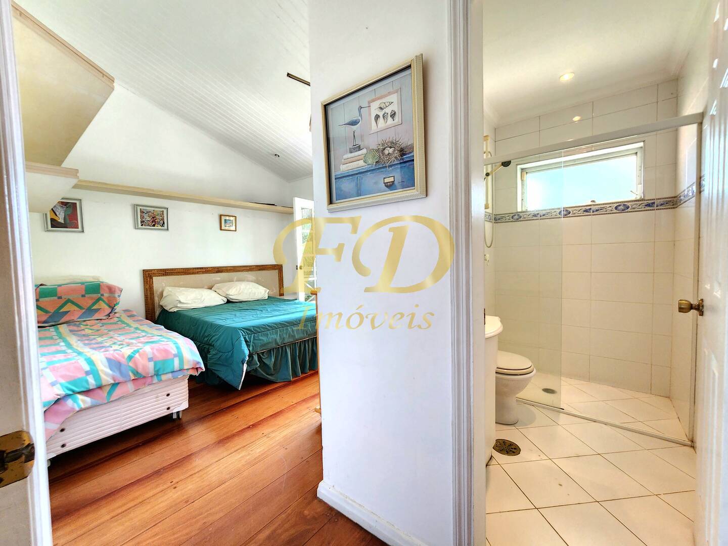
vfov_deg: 89.9
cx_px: 364
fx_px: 273
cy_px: 273
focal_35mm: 13
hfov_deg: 106.2
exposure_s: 1/60.2
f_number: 2.2
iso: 200
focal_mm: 2.2
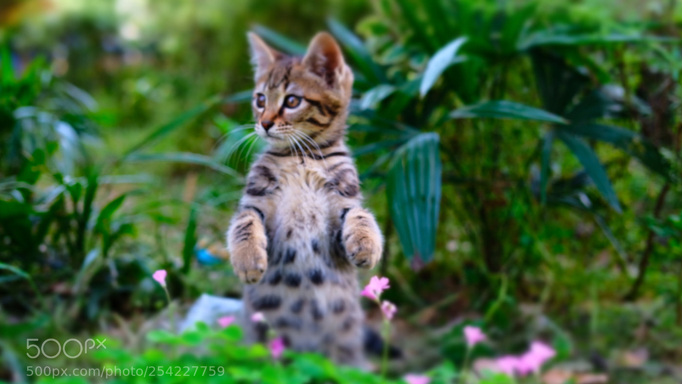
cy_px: 175
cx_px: 344
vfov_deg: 21.4
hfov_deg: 37.2
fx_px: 1013
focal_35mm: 56
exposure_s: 1/420
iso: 400
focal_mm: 35
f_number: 2.8
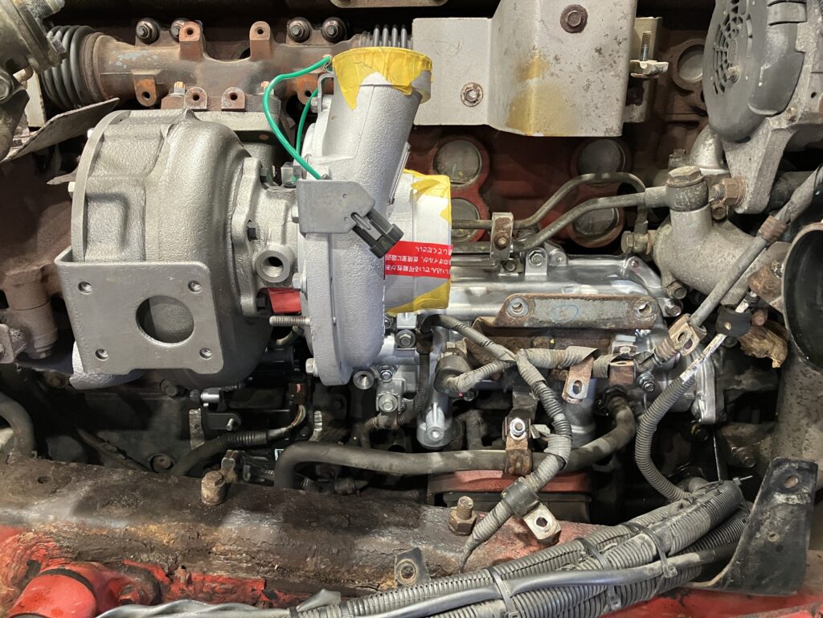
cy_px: 309
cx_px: 412
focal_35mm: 28
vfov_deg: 49.7
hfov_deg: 63.4
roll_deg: -4.1
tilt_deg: -22.8
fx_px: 666
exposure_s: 1/50
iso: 320
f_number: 1.8
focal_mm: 3.99
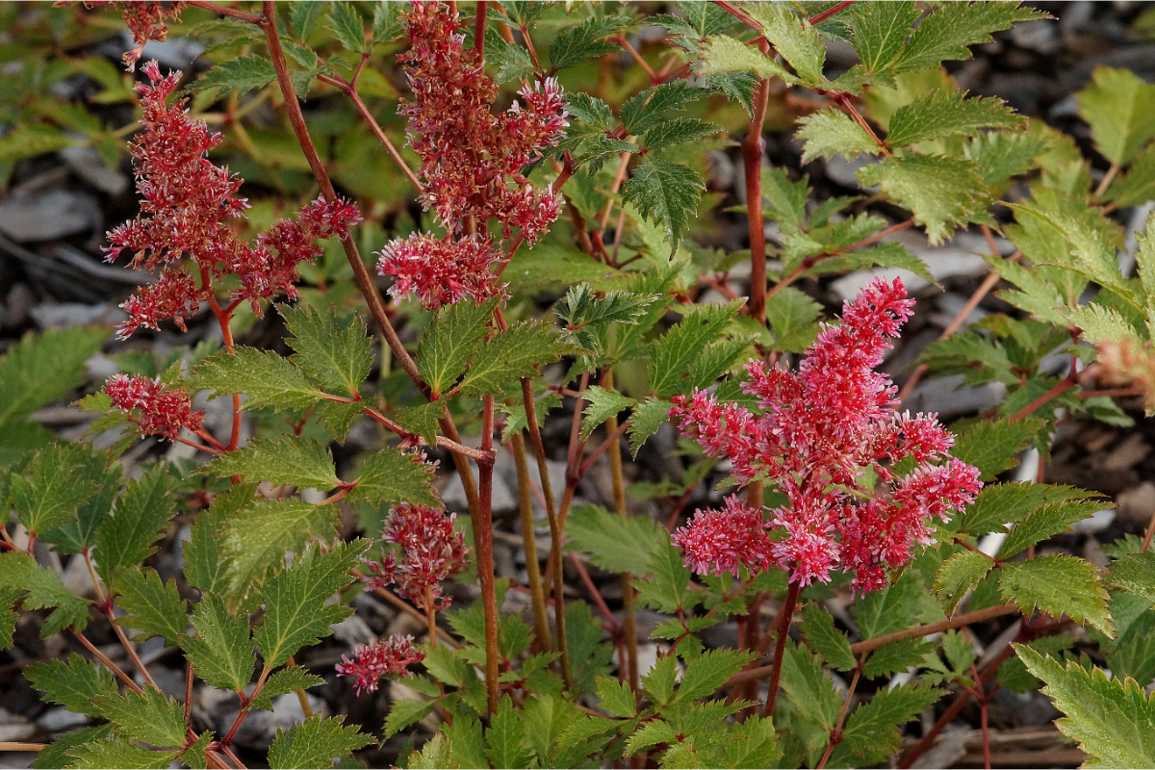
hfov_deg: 13.7
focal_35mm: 150
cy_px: 385
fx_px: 4812
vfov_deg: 9.1
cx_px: 578
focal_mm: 100
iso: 1600
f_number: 13
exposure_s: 1/160
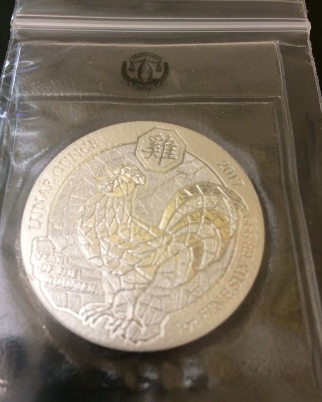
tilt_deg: -66.7
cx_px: 163
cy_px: 199
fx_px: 369
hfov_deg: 47.1
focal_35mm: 31
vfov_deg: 57.2
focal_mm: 4.15
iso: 200
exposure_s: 1/30
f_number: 2.2
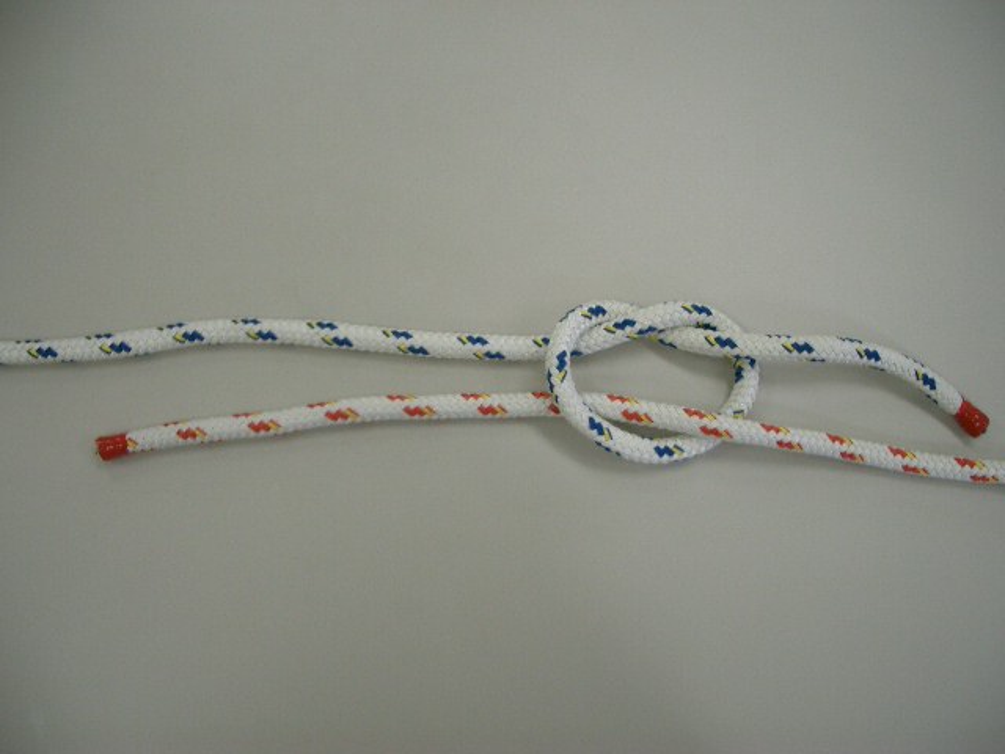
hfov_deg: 52.6
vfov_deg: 40.7
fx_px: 1016
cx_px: 502
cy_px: 377
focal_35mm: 35
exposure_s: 1/60
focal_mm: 5.8
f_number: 2.6
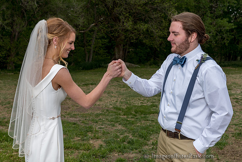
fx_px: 235
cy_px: 81
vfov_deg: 37.9
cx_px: 121
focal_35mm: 35
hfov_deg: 54.4
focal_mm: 35
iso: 100
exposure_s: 1/125
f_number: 6.3
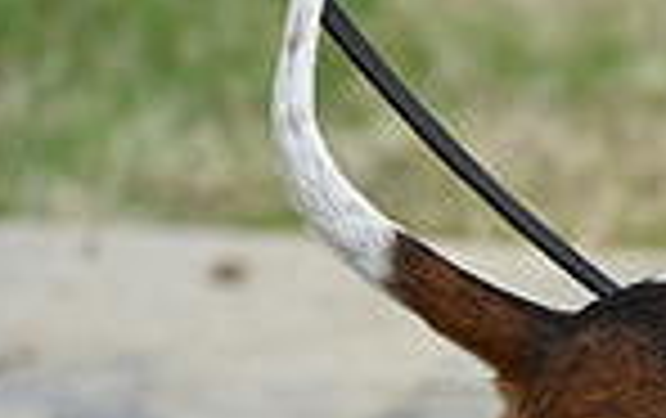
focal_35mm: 718
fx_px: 13052
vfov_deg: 1.8
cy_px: 578
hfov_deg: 2.9
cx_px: 1206
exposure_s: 1/1000
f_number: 4.5
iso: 360
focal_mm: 180
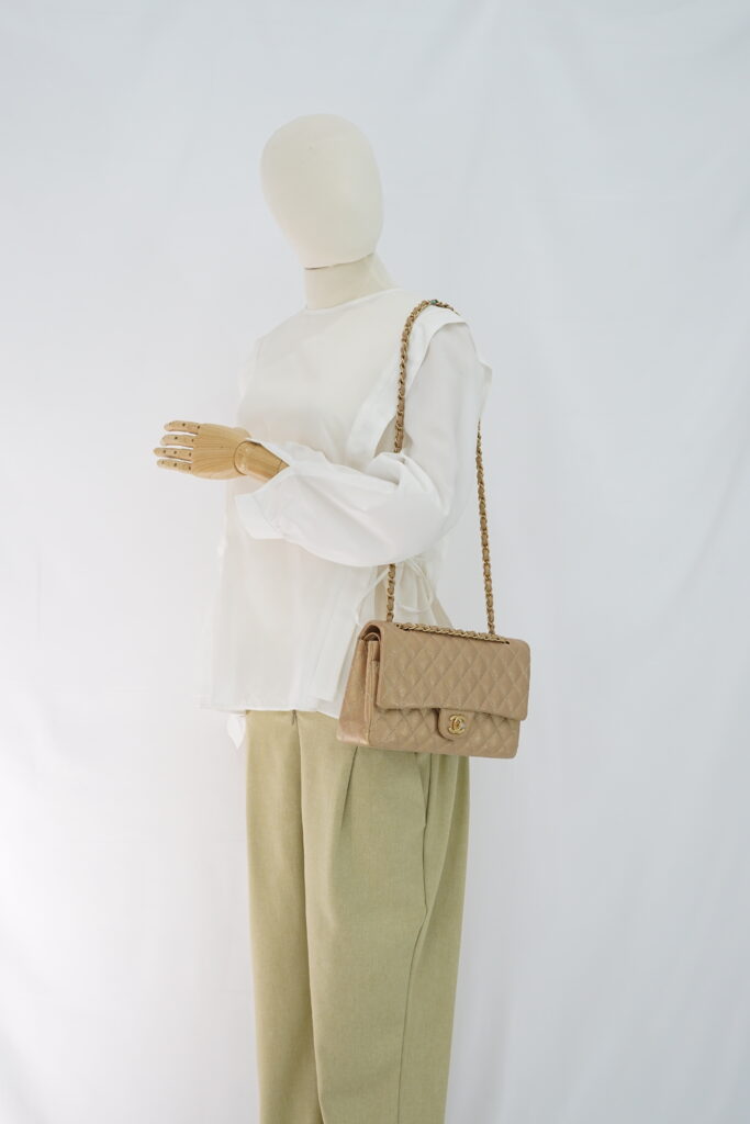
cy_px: 562
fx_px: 1562
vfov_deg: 39.6
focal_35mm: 50
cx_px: 375
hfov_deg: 27.0
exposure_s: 1/15
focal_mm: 50
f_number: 6.3
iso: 640
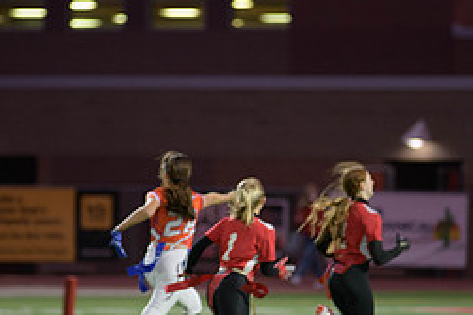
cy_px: 244
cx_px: 254
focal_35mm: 463
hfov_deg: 4.5
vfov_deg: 3.0
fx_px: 6079
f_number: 2.8
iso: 1000
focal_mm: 200
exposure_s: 1/200
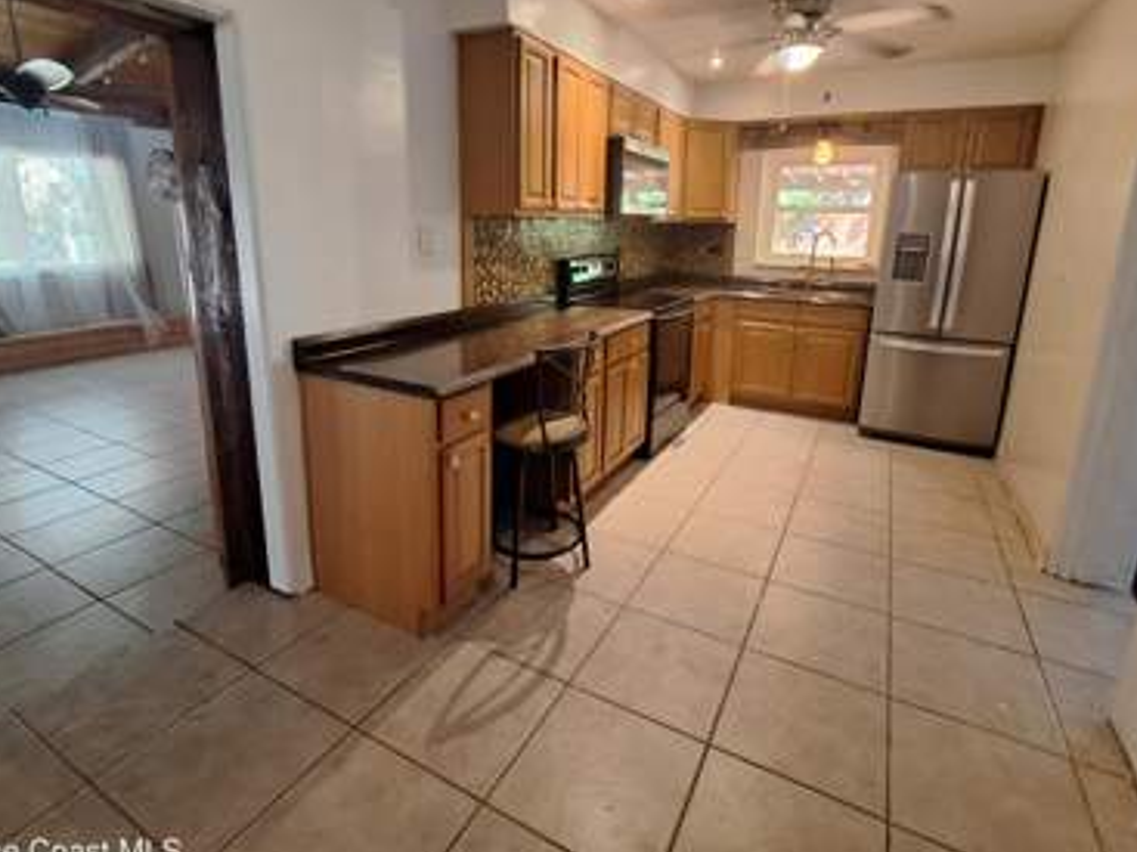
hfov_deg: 91.0
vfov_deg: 73.9
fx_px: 558
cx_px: 570
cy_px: 342
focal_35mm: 17
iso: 200
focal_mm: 1.74
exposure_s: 1/24
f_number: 2.2
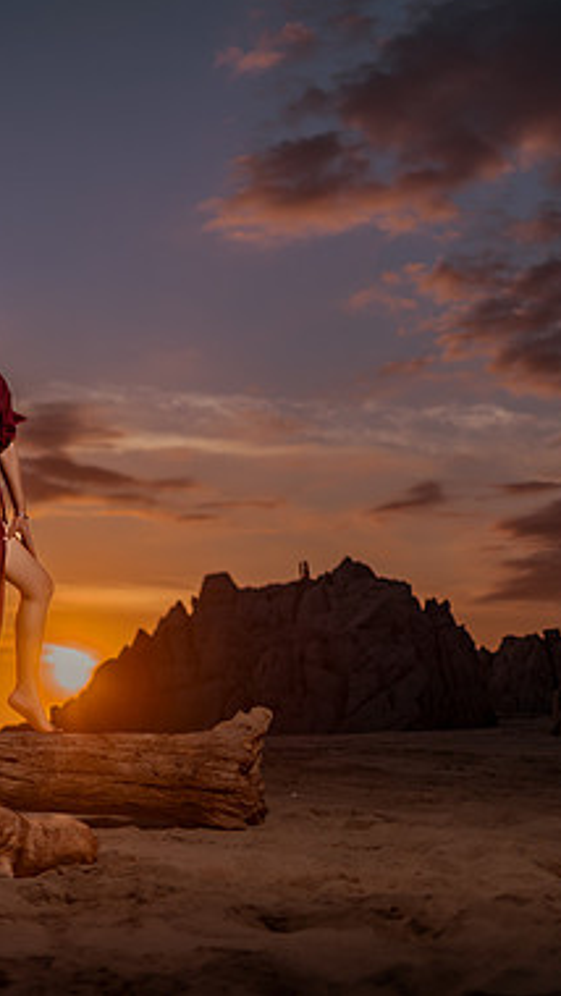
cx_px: -87
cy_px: 491
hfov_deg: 20.3
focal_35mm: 56
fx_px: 1480
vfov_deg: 37.2
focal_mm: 35
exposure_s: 1/6400
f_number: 1.4
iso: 50
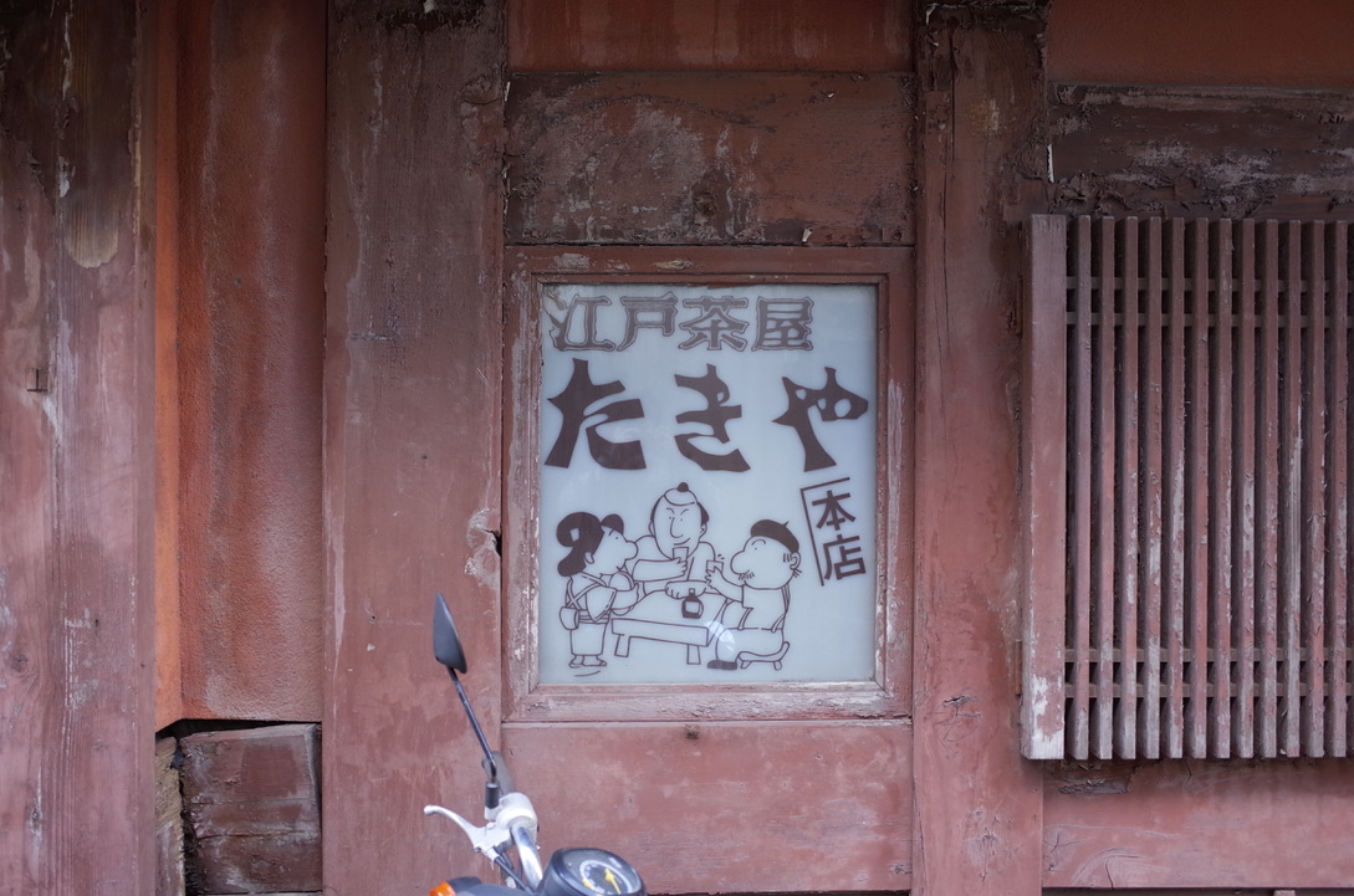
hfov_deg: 65.6
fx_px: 1051
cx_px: 677
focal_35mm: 28
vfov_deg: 46.2
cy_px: 448
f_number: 2.8
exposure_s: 1/40
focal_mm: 18.3
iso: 200
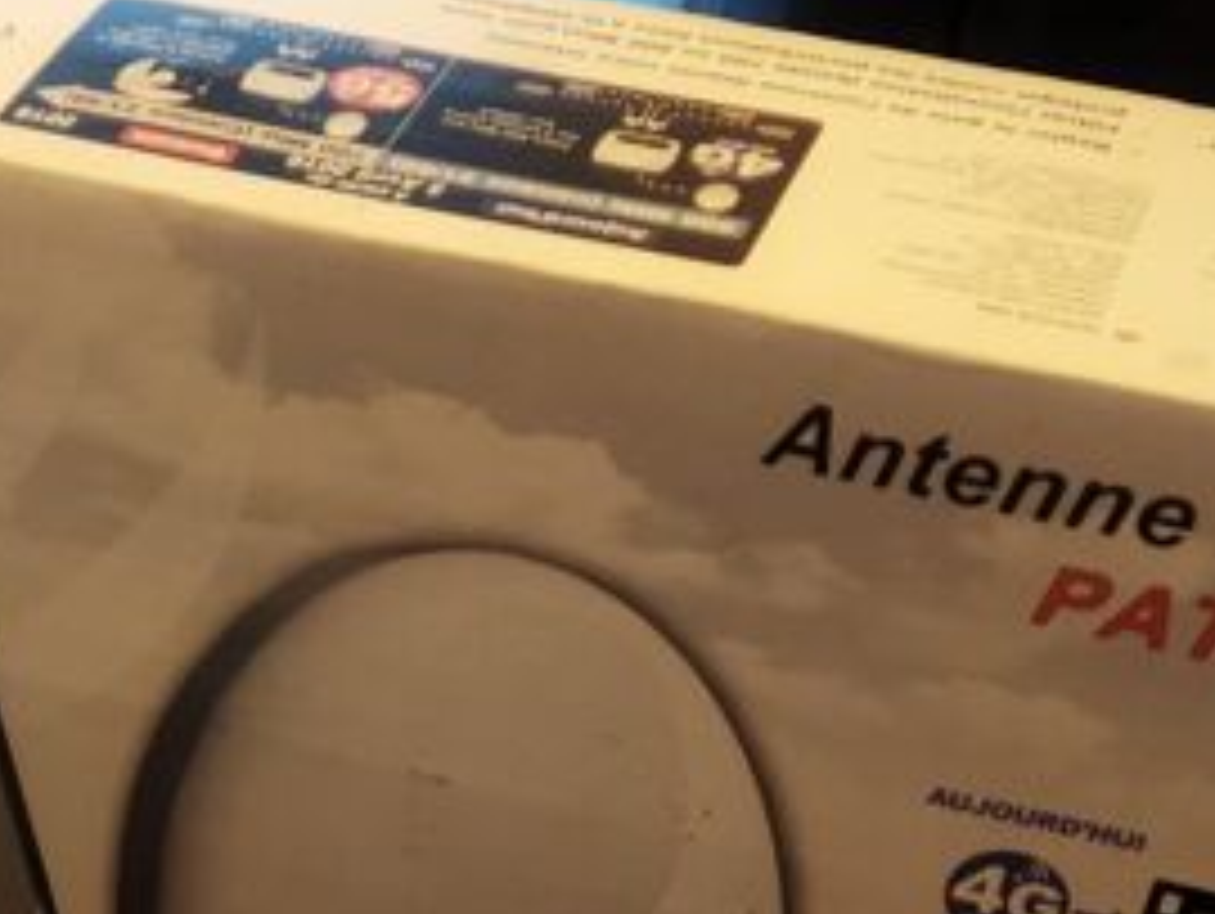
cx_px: -158
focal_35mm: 100
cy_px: 1382
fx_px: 3513
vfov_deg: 13.9
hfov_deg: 18.8
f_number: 1.79
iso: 416
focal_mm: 4.71
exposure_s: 1/25
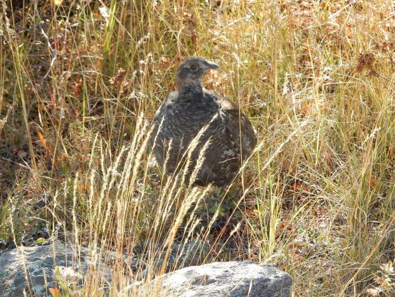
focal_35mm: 229
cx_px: 198
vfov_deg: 6.5
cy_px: 148
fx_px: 2613
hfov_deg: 8.6
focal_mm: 40.9
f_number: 6.3
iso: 125
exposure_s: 1/60
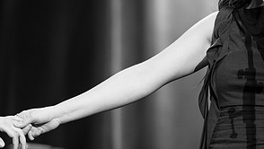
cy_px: 32
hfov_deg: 6.8
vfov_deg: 3.9
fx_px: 2214
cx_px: 188
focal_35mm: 316
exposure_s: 1/200
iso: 1000
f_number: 2.8
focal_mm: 140
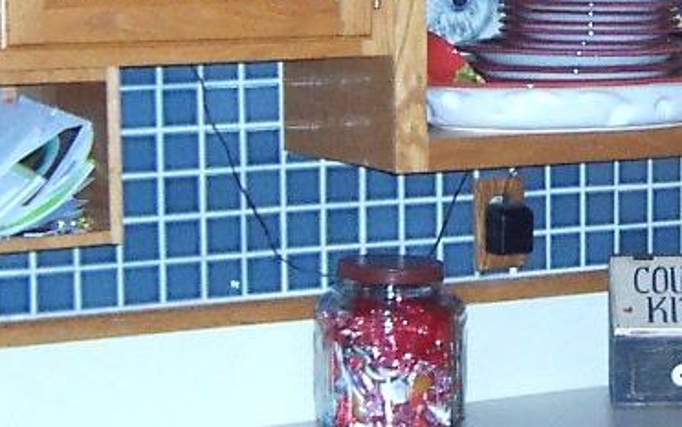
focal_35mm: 123
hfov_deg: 16.6
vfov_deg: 10.6
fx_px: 2288
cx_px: 682
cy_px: 79
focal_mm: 5.6
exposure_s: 1/60
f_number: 2.8
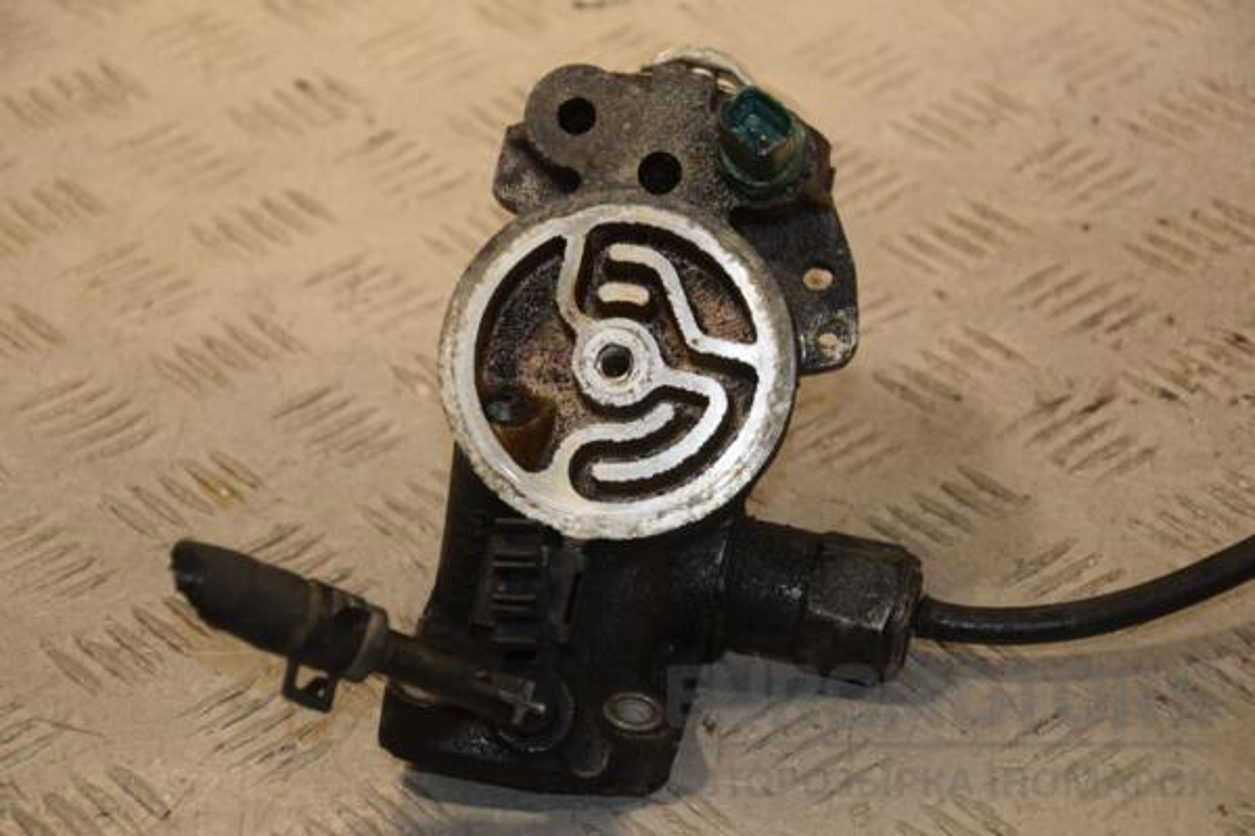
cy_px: 418
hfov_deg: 17.1
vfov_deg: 11.4
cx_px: 628
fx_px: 4183
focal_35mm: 120
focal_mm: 80
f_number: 6.3
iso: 800
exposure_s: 1/200
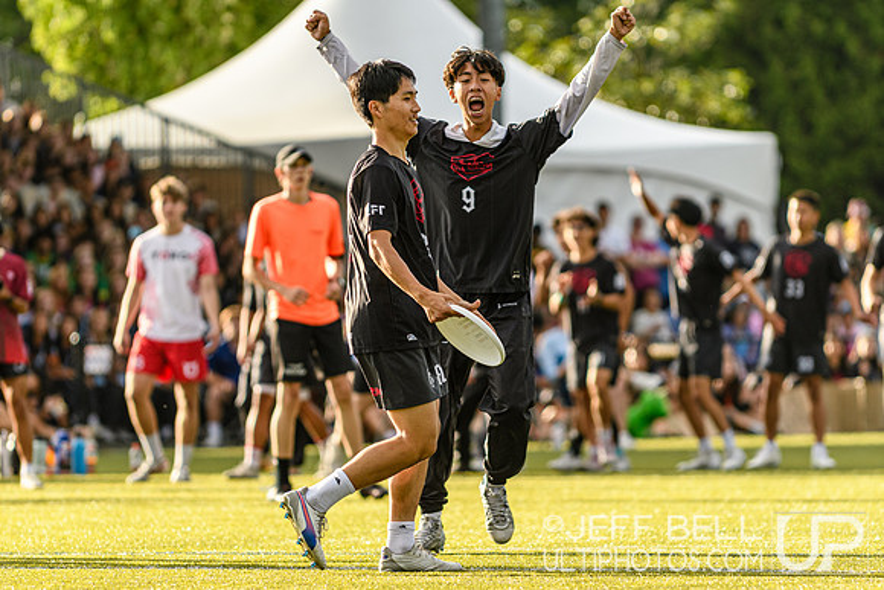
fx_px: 8416
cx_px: 441
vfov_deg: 4.0
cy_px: 327
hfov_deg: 6.0
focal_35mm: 343
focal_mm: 200
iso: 280
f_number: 3.2
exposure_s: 1/1250
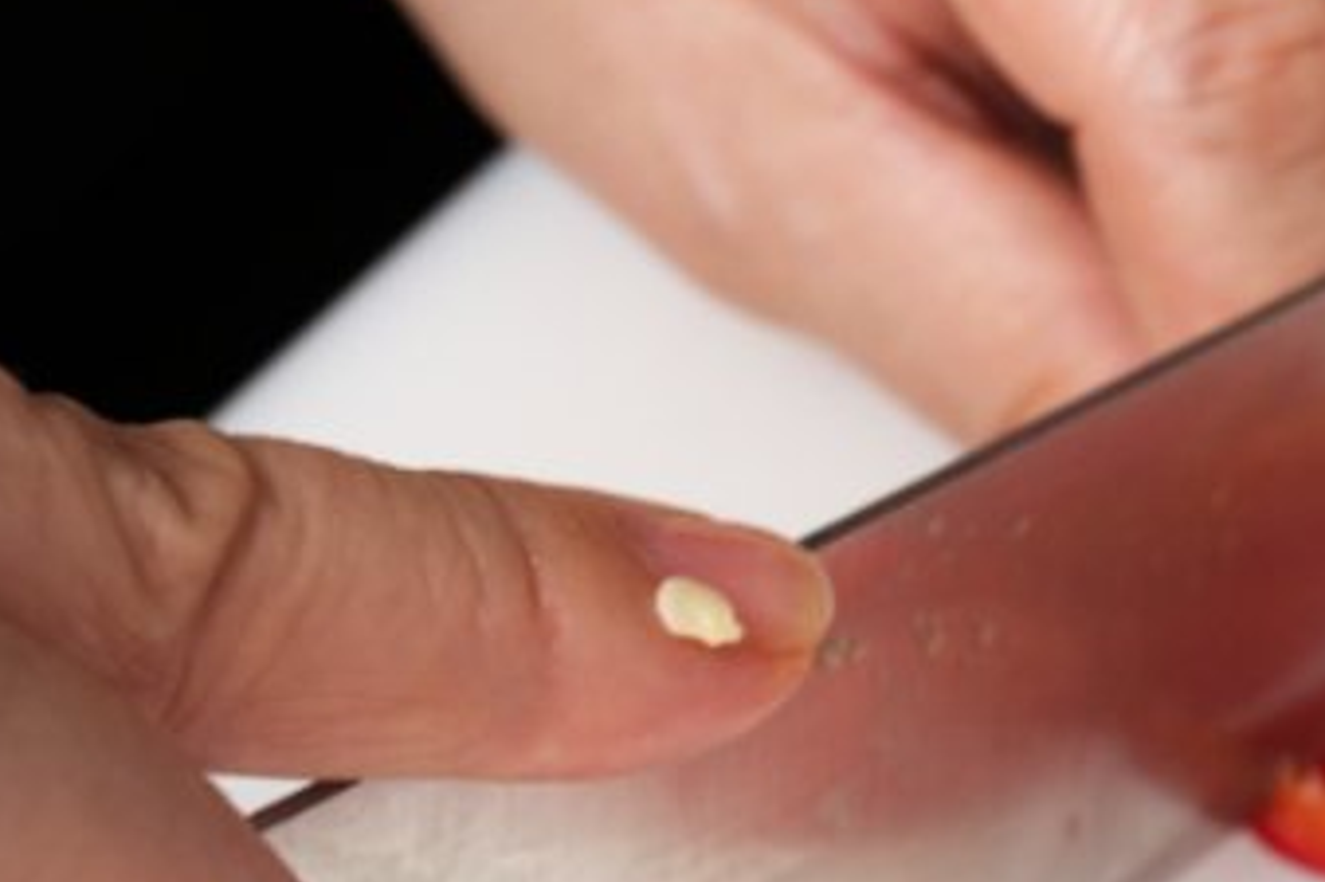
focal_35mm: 128
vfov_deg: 10.6
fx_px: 4709
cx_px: 1744
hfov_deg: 15.2
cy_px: 953
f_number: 8
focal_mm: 36
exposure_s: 1/1250
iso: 1600
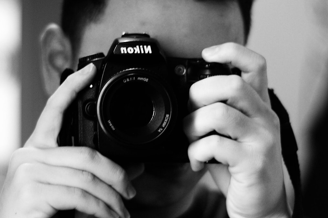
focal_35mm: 119
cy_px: 104
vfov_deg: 11.5
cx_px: 153
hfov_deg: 17.2
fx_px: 1083
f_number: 1.8
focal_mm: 50
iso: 400
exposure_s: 1/30
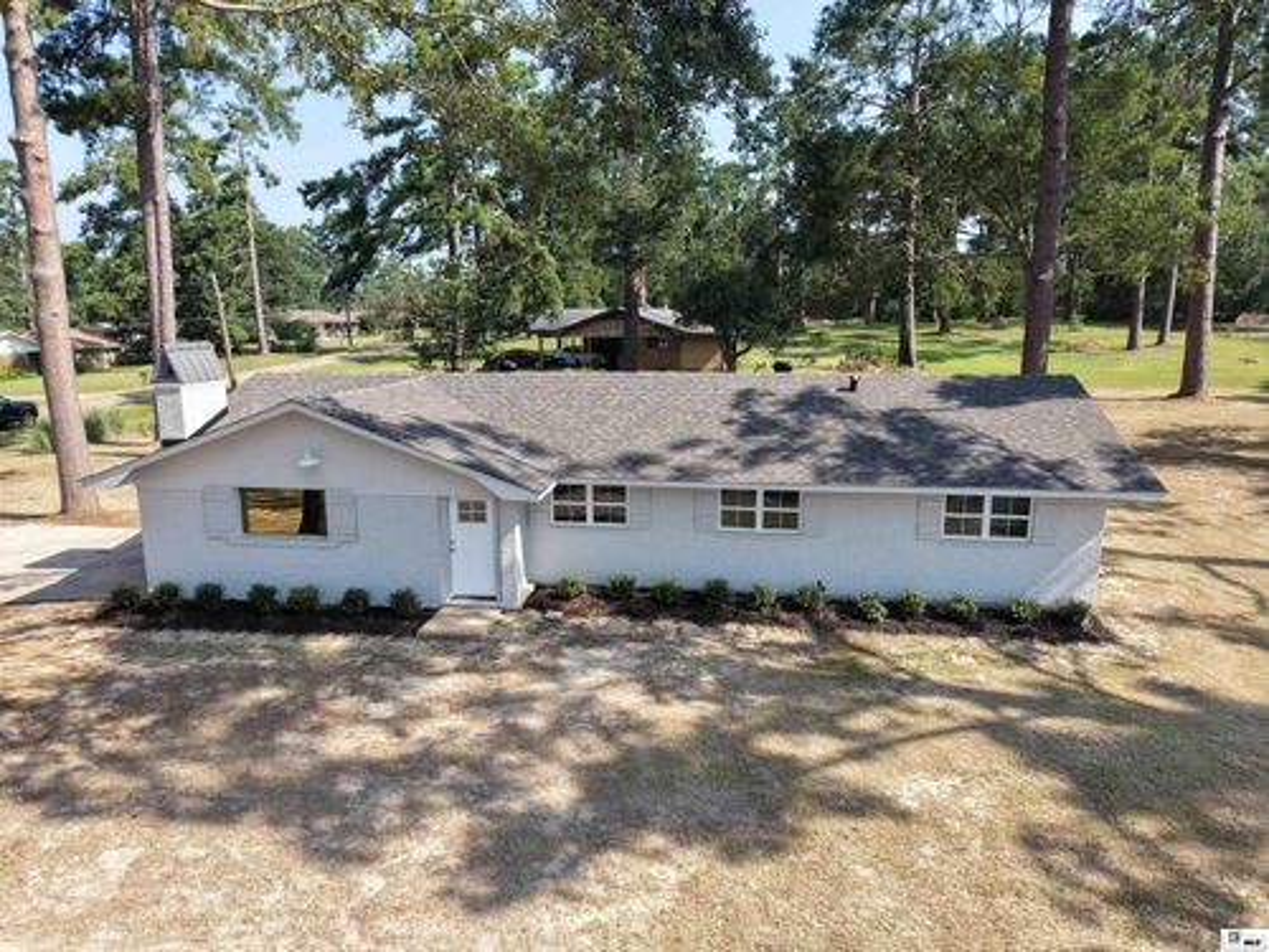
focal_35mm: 24
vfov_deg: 56.8
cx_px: 634
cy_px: 476
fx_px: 880
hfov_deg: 71.6
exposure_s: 1/2000
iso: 170
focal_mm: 8.67
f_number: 1.8
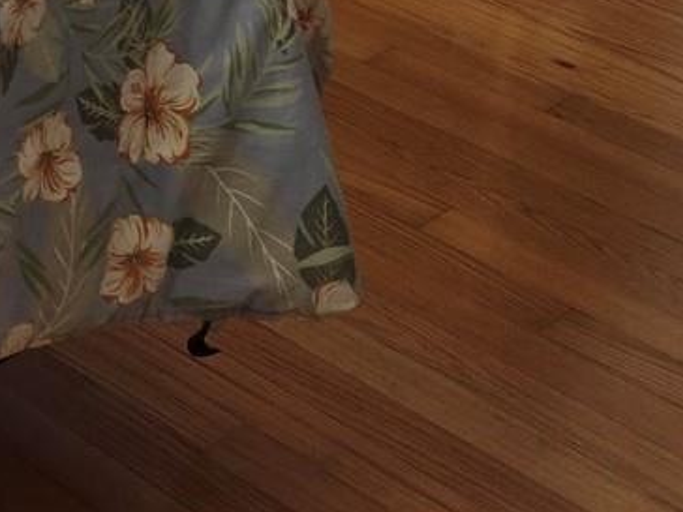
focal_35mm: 101
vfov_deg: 12.4
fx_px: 1993
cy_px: -608
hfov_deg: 15.6
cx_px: -666
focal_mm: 5.4
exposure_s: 1/180
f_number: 1.8
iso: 32
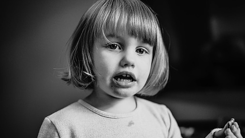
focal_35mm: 42
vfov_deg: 28.4
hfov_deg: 48.3
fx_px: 273
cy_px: 74
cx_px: 129
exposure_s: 1/160
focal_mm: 35
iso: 180
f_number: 2
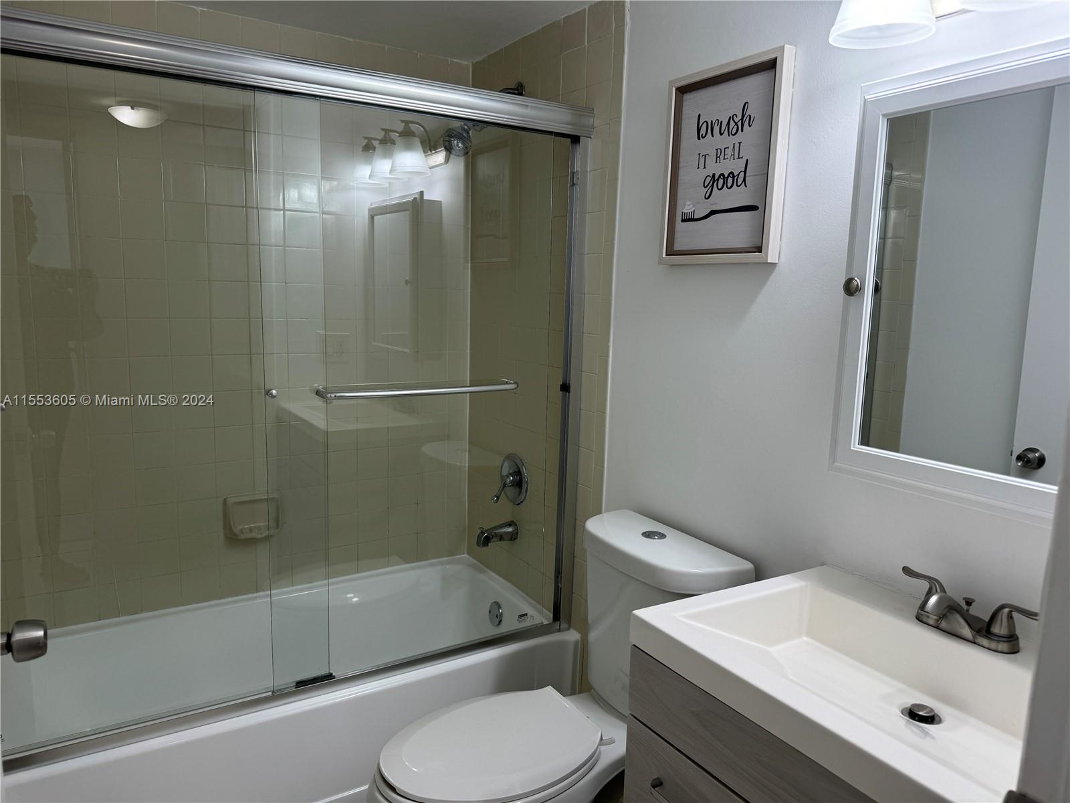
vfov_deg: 56.8
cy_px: 402
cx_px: 535
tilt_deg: -9.2
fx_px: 742
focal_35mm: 24
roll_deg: -1.2
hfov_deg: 71.6
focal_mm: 6.86
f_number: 1.78
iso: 50
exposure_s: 1/126
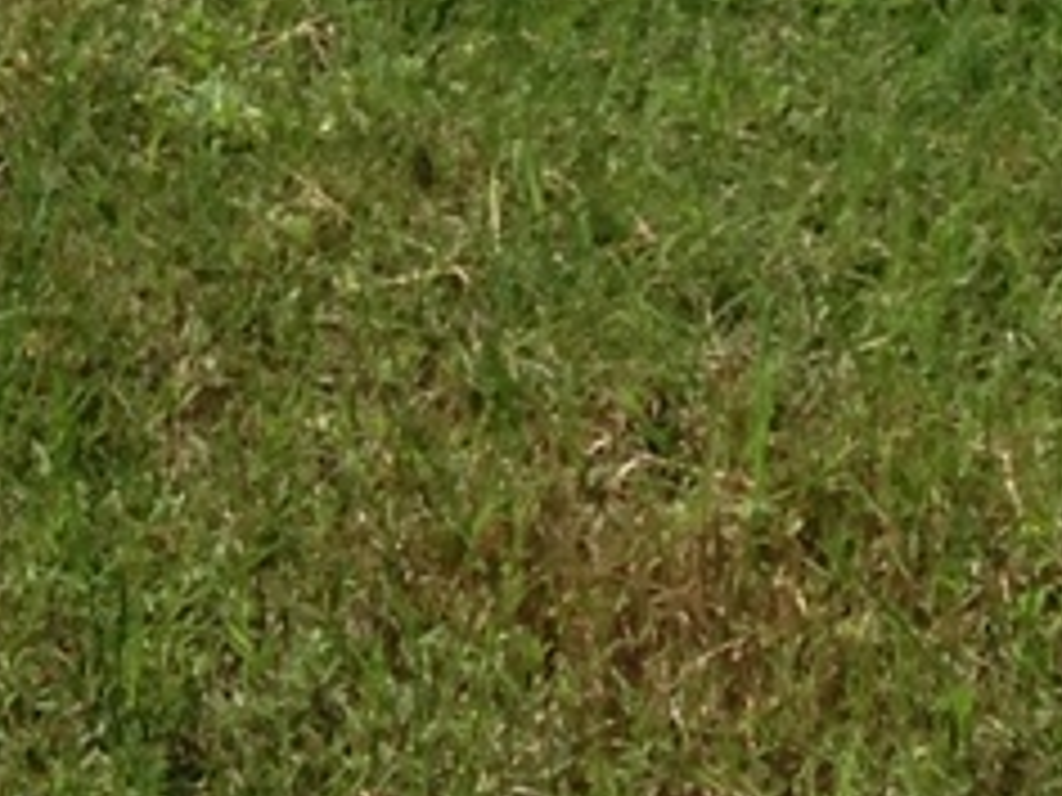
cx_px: 238
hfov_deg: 9.8
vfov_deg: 6.7
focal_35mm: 201
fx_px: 6167
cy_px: -1543
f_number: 2.4
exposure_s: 1/2008
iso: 50
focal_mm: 4.13
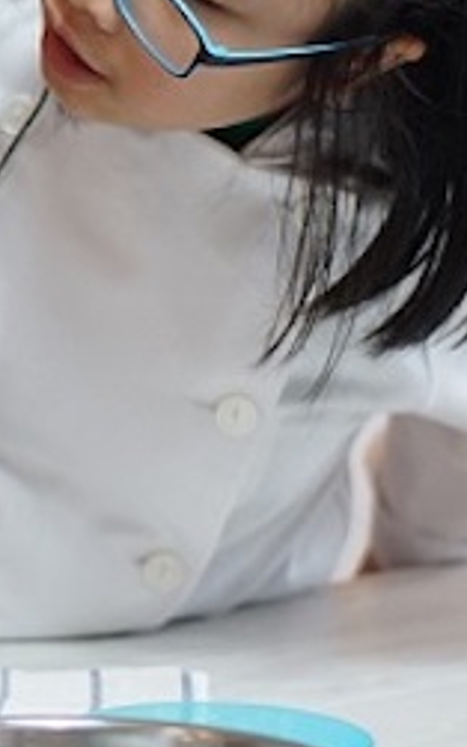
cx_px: -637
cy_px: 326
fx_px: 4131
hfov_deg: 6.2
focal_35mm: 203
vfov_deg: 10.3
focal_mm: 50
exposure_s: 1/200
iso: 800
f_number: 2
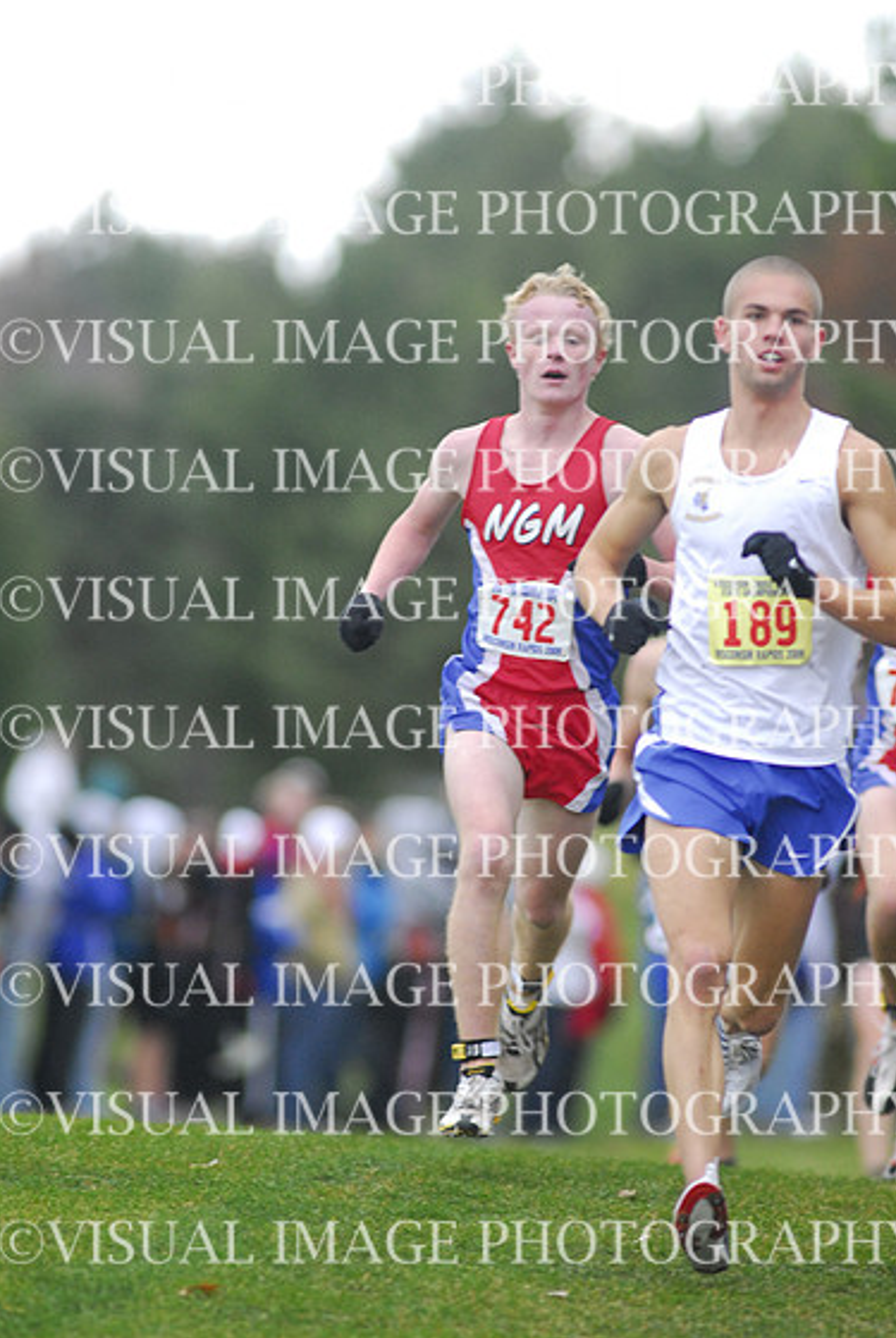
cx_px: 461
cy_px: 664
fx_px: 17342
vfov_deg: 4.4
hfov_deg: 3.0
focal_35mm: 466
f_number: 4
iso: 800
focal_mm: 300
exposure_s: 1/640
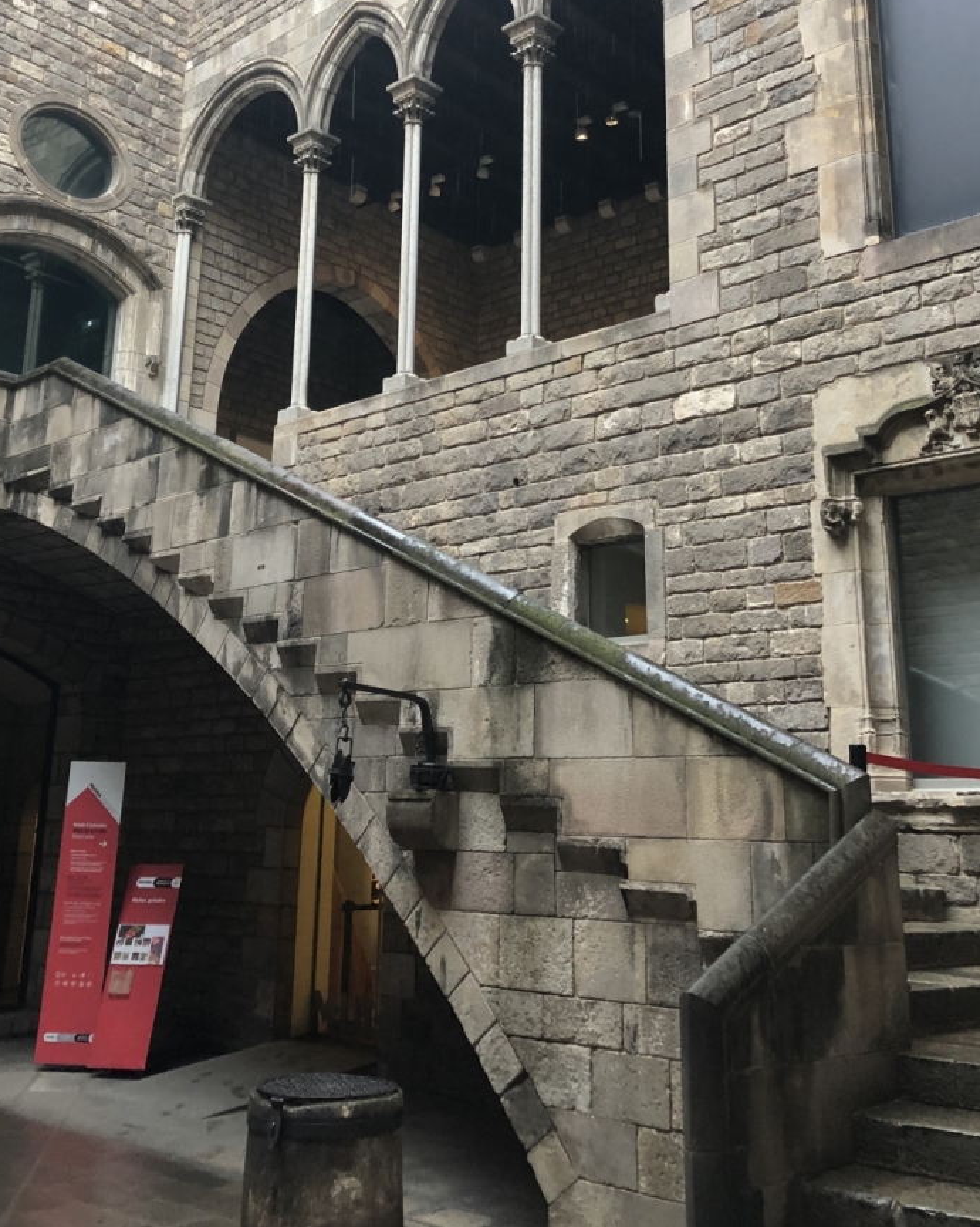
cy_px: 424
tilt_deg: +18.4
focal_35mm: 38
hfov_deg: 39.1
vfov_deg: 47.3
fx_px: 1378
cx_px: 428
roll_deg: -1.8
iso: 40
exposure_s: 1/25
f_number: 1.8
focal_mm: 3.99
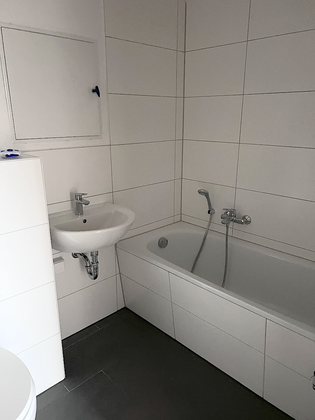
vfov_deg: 67.3
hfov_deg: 53.1
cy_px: 210
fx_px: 315
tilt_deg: -17.5
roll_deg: -0.7
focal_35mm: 26
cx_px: 158
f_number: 1.5
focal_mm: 5.7
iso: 800
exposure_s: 1/30
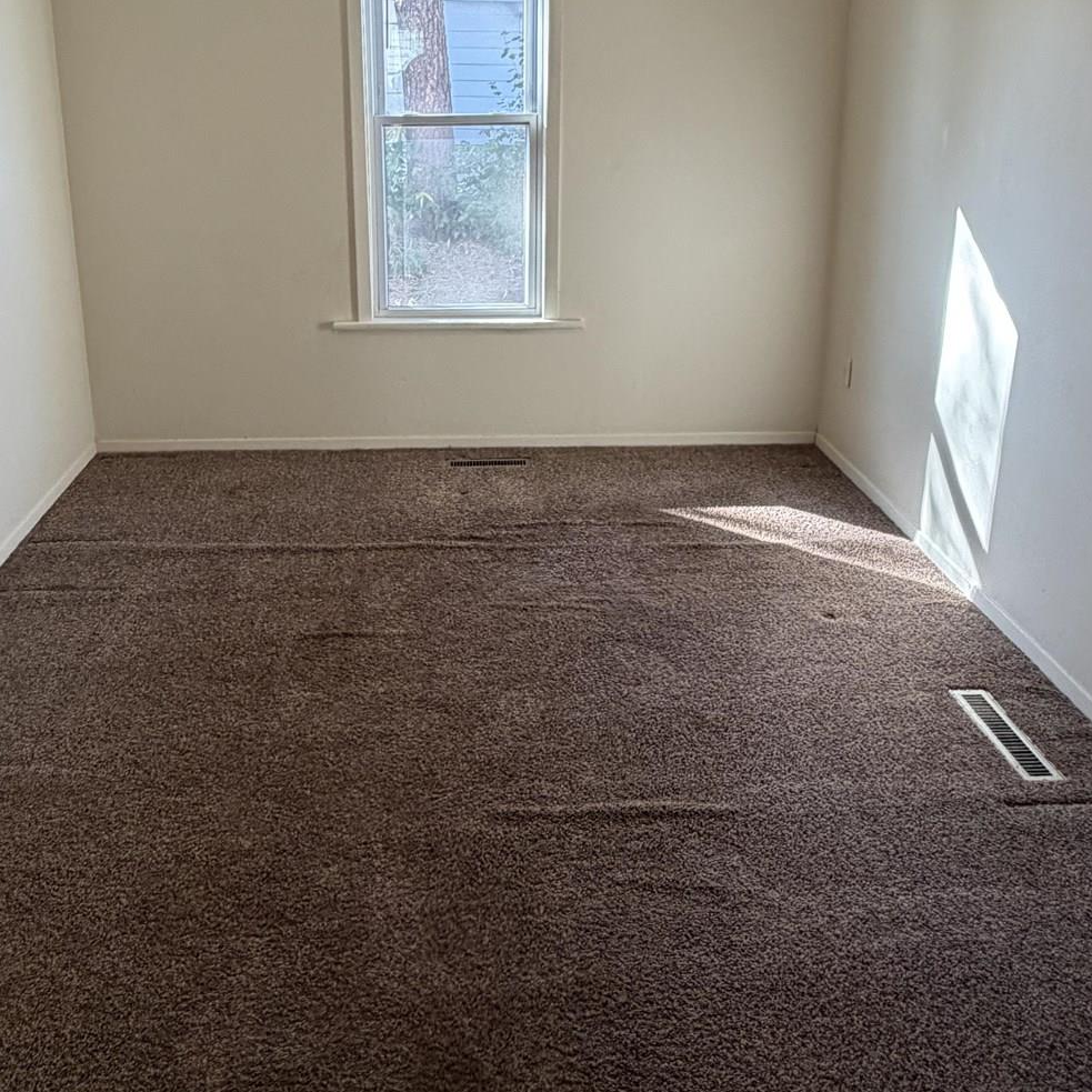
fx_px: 1035
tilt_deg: -12.8
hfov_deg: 55.1
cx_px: 427
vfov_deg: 53.6
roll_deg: +0.2
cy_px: 300
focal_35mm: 29
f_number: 2.2
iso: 320
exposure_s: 1/120
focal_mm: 2.22
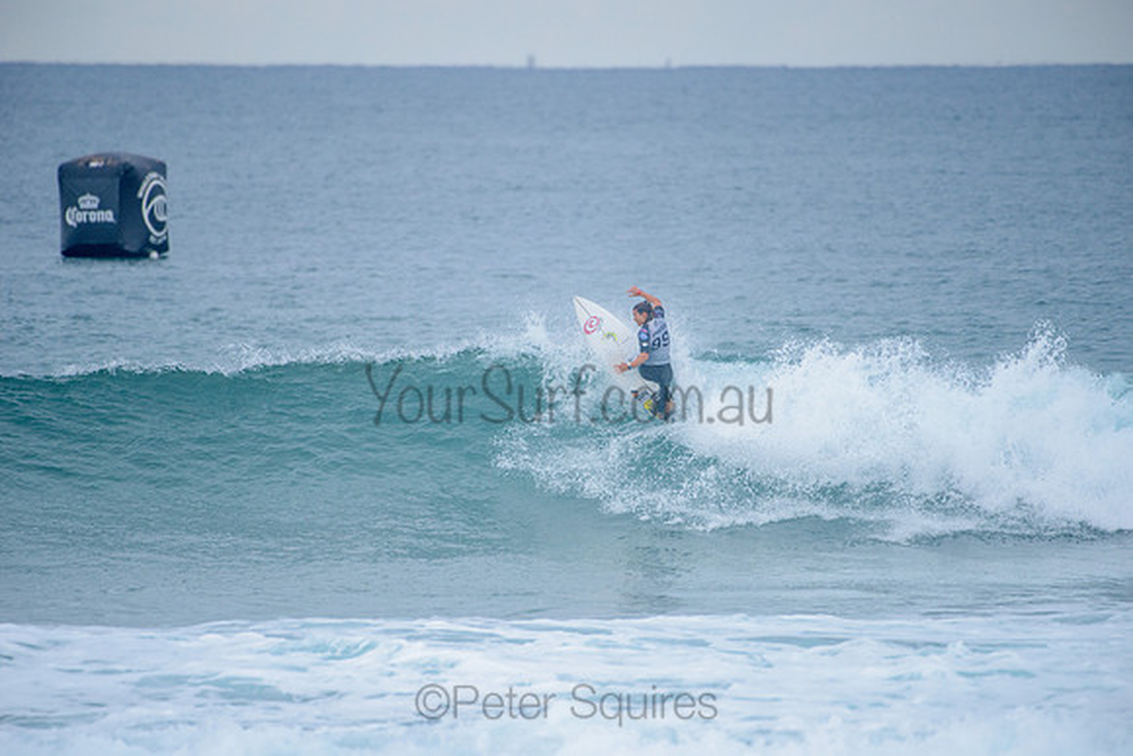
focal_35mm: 512
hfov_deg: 4.0
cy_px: 378
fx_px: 16116
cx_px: 566
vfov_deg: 2.7
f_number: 5.6
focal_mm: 500
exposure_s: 1/2000
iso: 640
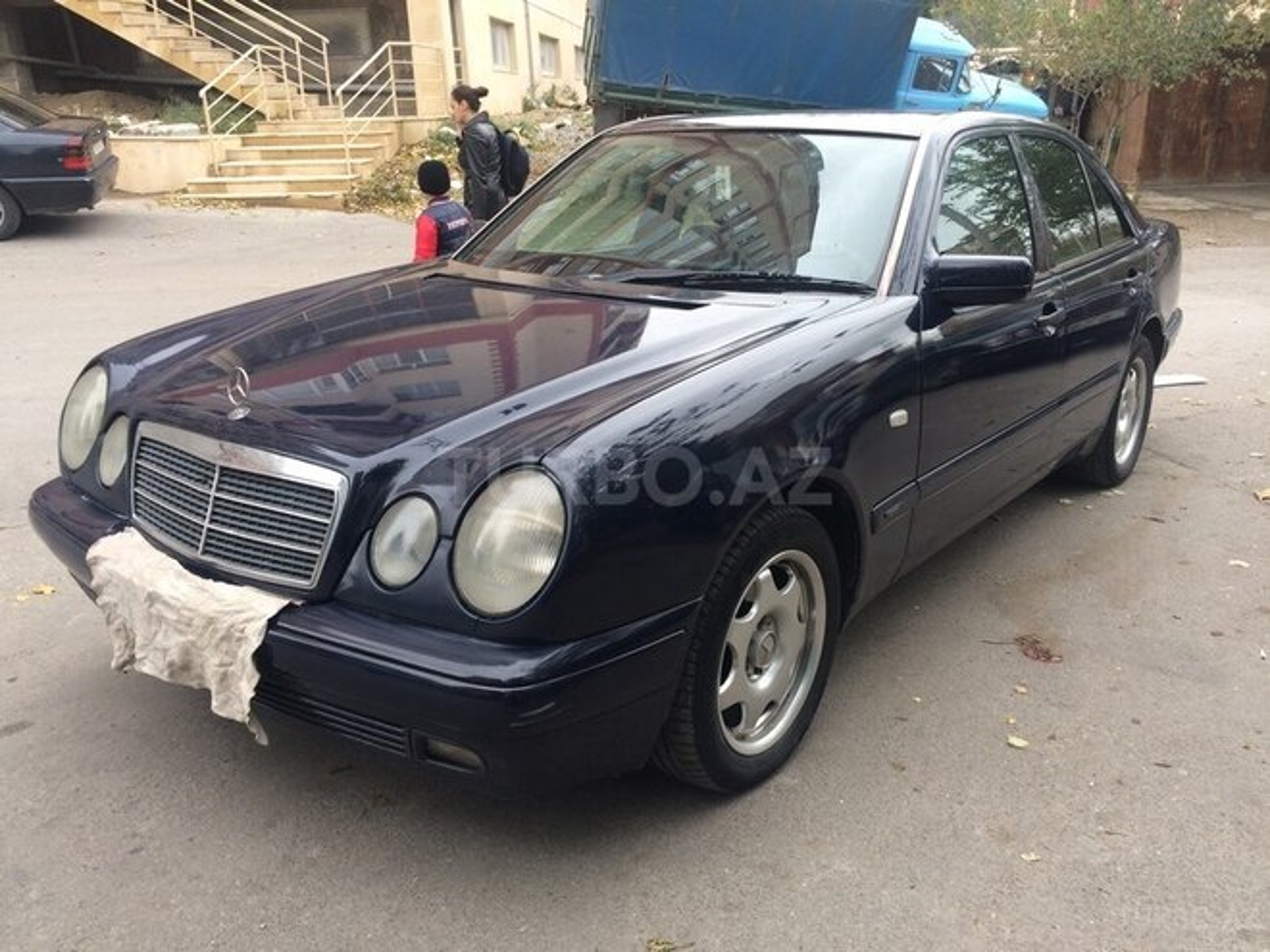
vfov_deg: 48.2
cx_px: 635
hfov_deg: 61.7
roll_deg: +0.7
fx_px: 1064
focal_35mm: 29
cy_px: 476
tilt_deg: -19.1
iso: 32
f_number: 2.2
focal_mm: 4.15
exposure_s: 1/121
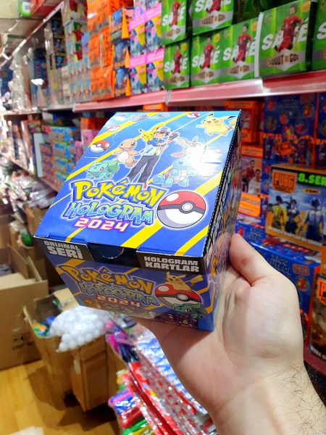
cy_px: 218
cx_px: 163
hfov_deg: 53.1
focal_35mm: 26
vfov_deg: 67.3
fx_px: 326
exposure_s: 1/50
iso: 250
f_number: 2.4
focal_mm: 4.32
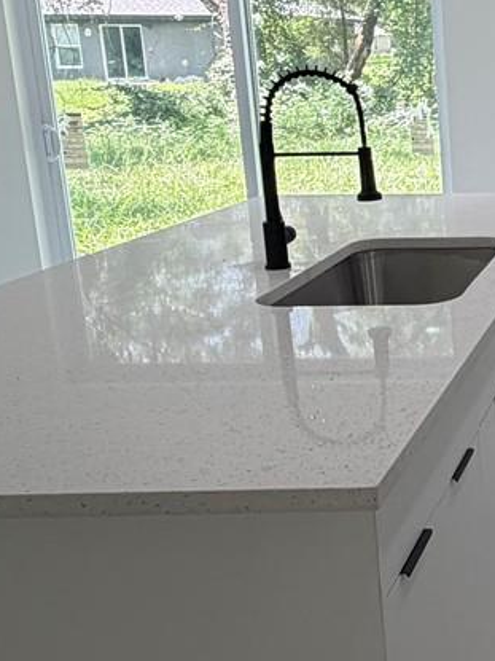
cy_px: 266
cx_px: 745
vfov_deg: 35.4
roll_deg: +0.3
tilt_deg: -12.4
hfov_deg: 22.2
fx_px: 1030
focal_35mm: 54
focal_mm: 2.22
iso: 80
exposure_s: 1/120
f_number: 2.2
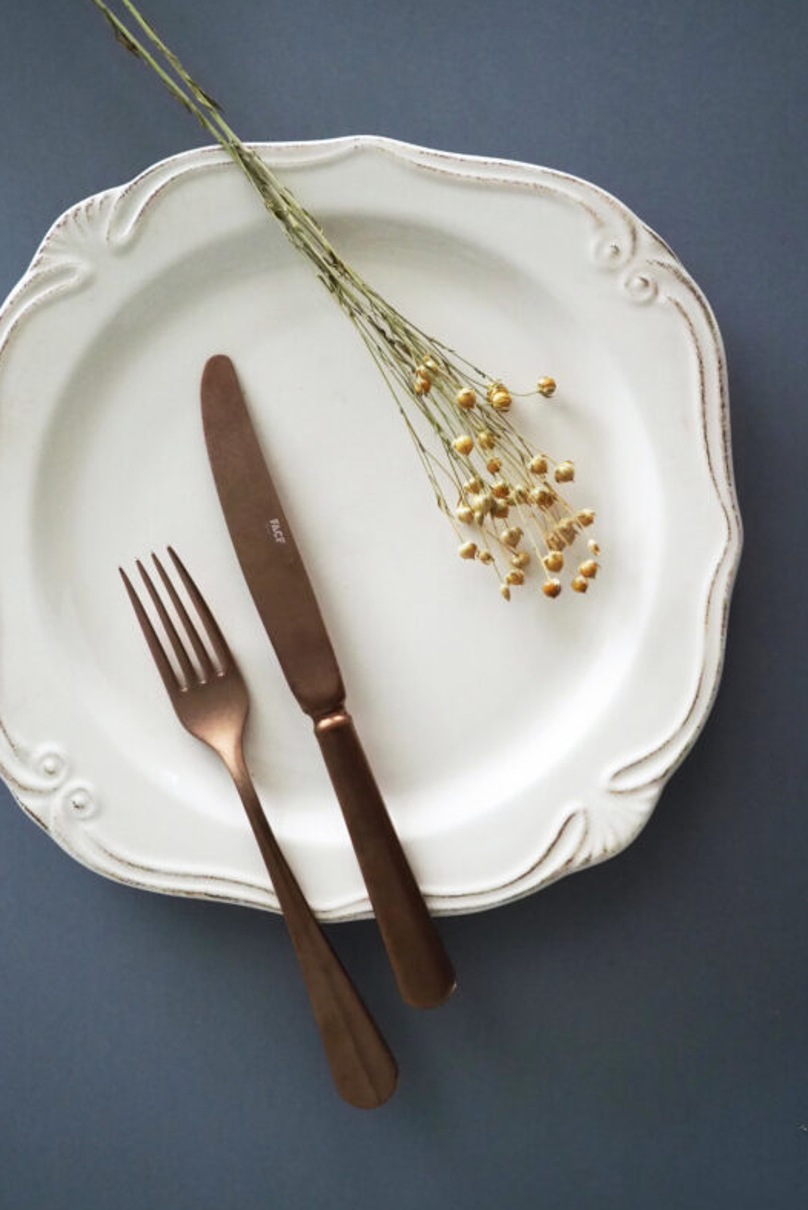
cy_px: 603
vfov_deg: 50.7
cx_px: 358
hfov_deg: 35.0
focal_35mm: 38
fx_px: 1278
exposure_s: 1/60
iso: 2000
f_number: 2.8
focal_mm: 18
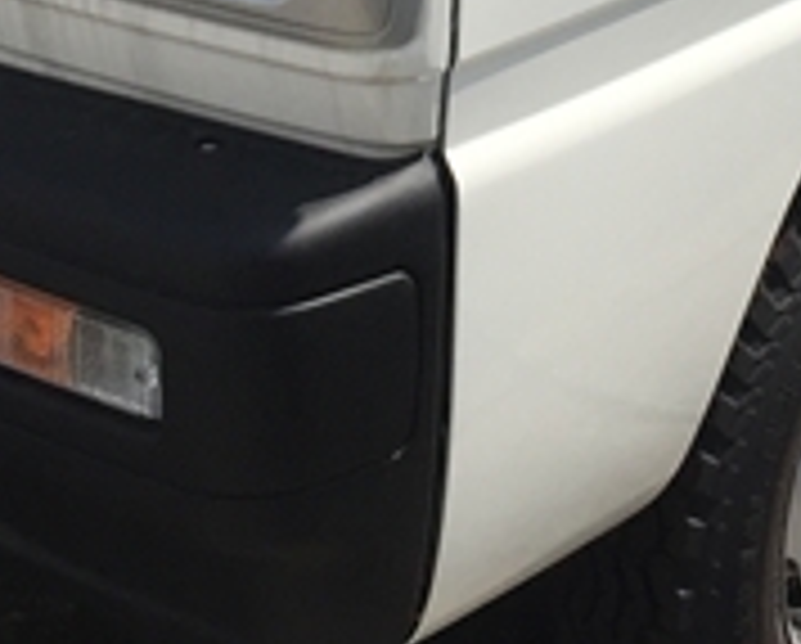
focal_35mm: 127
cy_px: -450
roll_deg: -4.6
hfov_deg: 15.1
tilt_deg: -10.5
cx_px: 490
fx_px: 3016
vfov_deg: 11.4
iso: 32
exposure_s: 1/2639
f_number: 2.2
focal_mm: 4.15
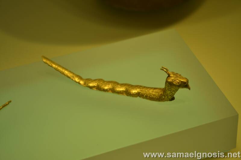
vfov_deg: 16.5
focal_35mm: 82
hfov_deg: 24.6
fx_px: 552
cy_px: 80
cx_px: 120
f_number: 5.6
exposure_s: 1/10
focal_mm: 55
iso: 100
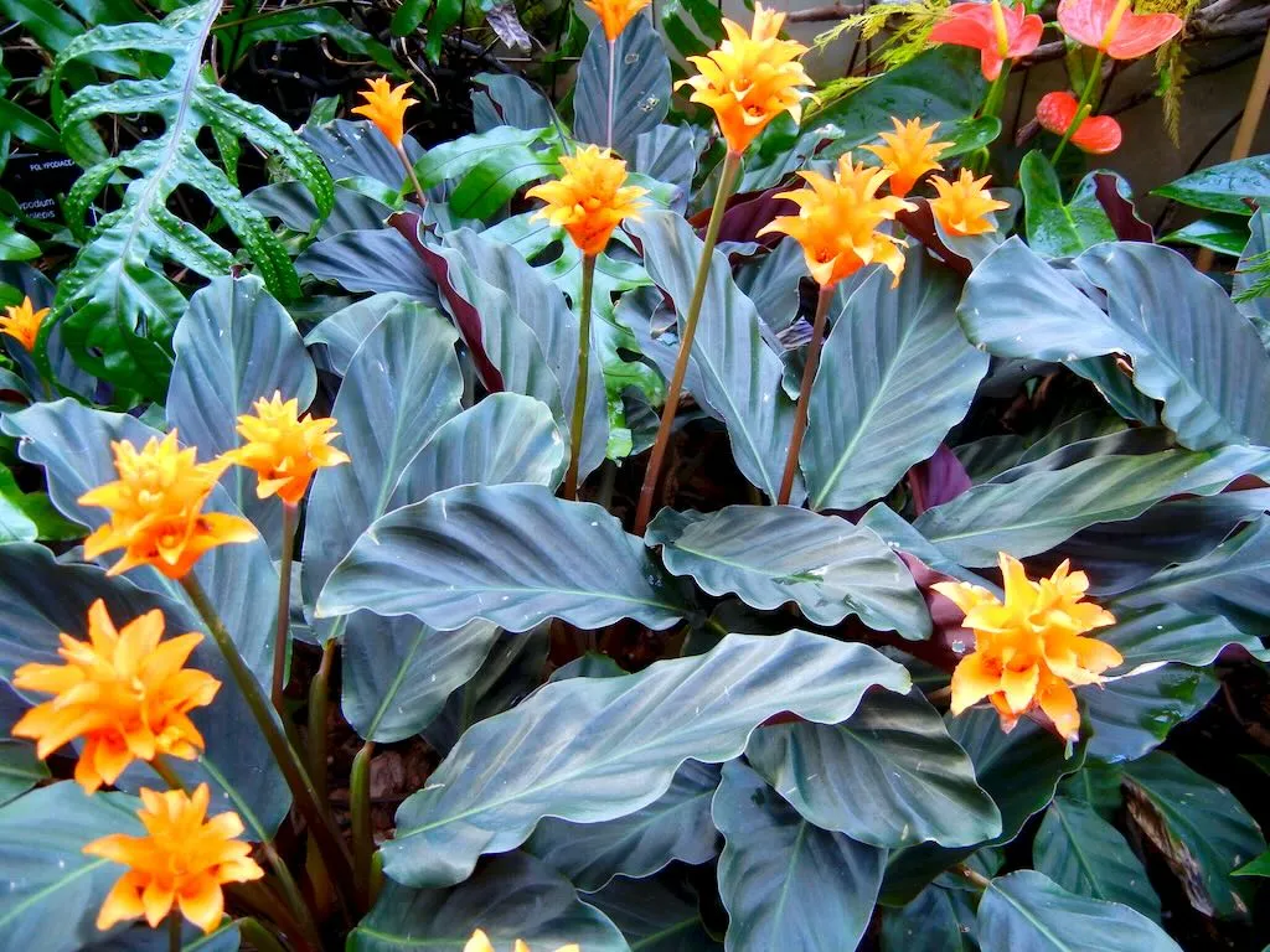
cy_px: 476
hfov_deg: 60.0
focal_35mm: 30
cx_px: 635
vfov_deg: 46.8
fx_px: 1101
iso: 160
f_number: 3.5
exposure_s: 1/39
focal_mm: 5.4
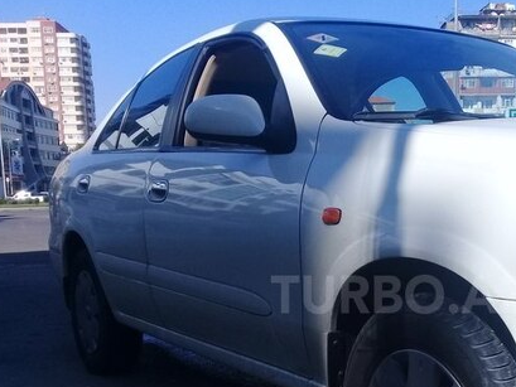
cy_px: 294
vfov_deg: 28.7
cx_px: 400
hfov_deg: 37.1
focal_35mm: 50
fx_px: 746
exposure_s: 1/1391
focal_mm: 3.3
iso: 50
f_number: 2.2
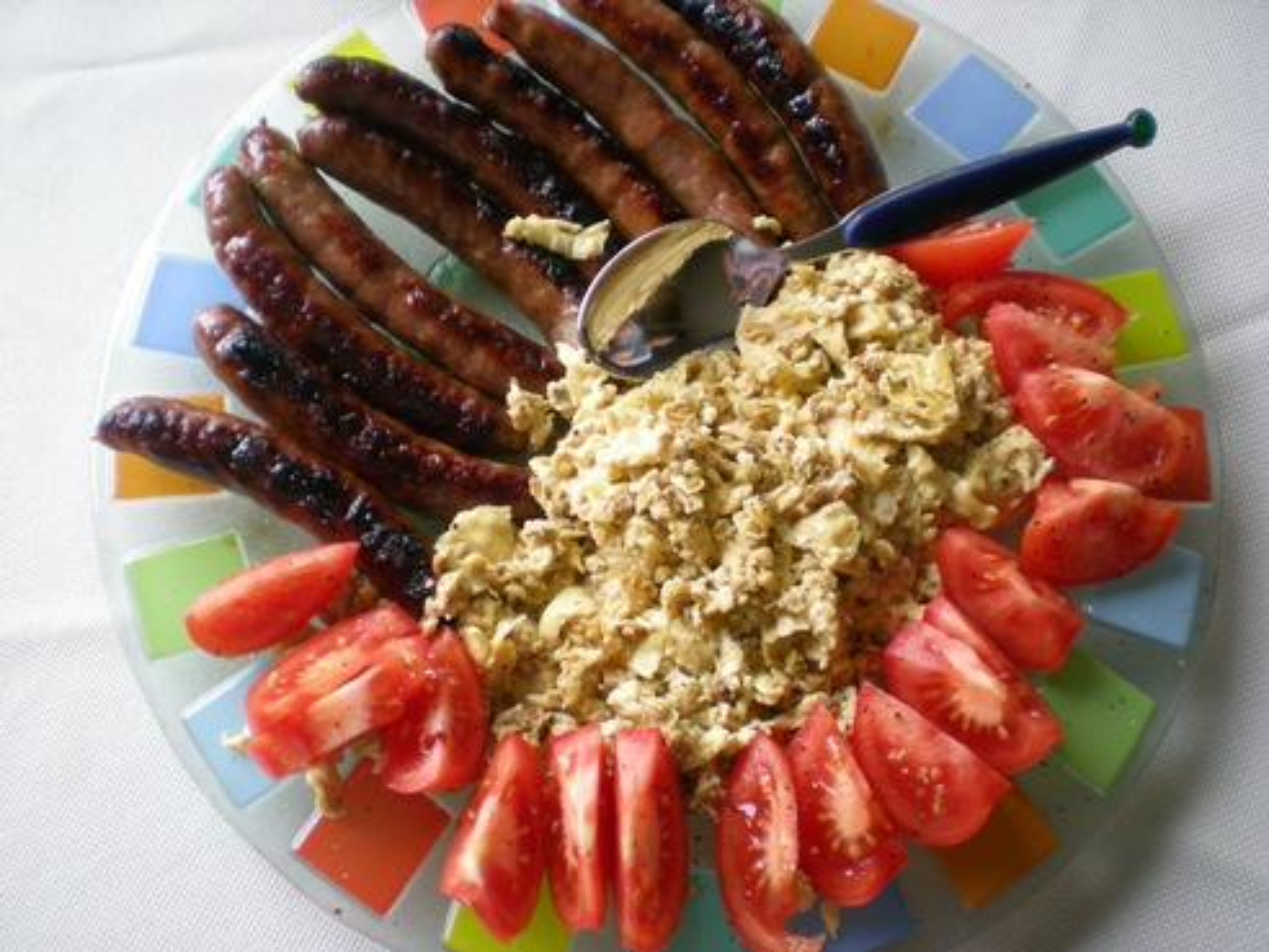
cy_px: 476
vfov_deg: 37.7
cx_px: 634
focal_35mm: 38
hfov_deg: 49.0
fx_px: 1393
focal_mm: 6.3
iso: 200
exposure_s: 1/29.8
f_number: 3.1
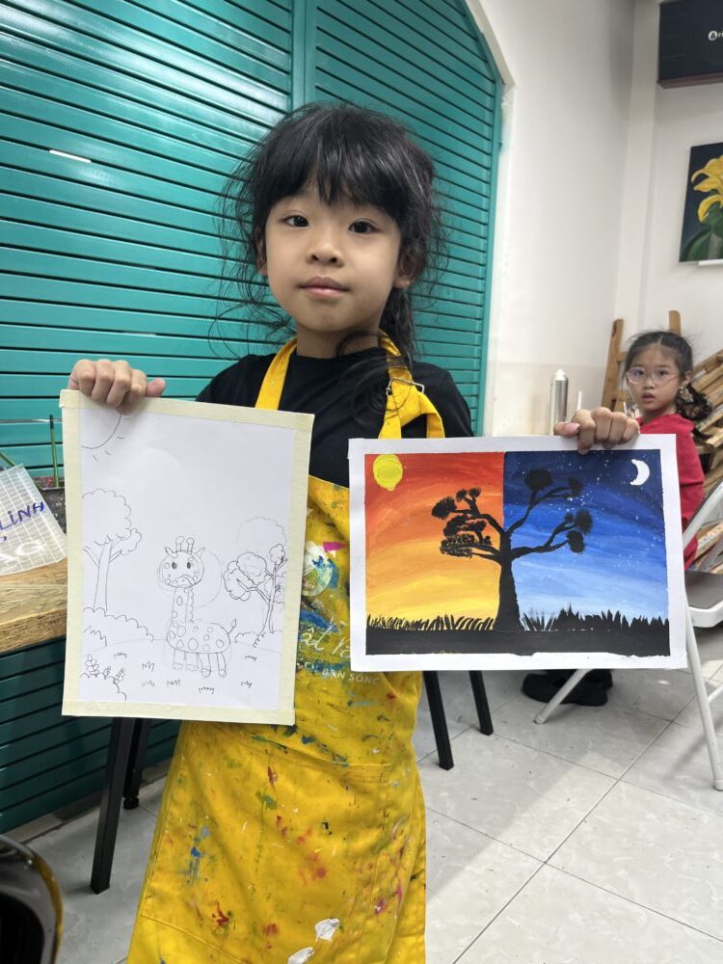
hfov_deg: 53.1
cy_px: 482
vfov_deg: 67.3
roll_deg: -1.5
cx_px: 362
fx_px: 724
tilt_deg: -8.8
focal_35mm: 26
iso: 40
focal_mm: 5.1
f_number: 1.6
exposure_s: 1/100
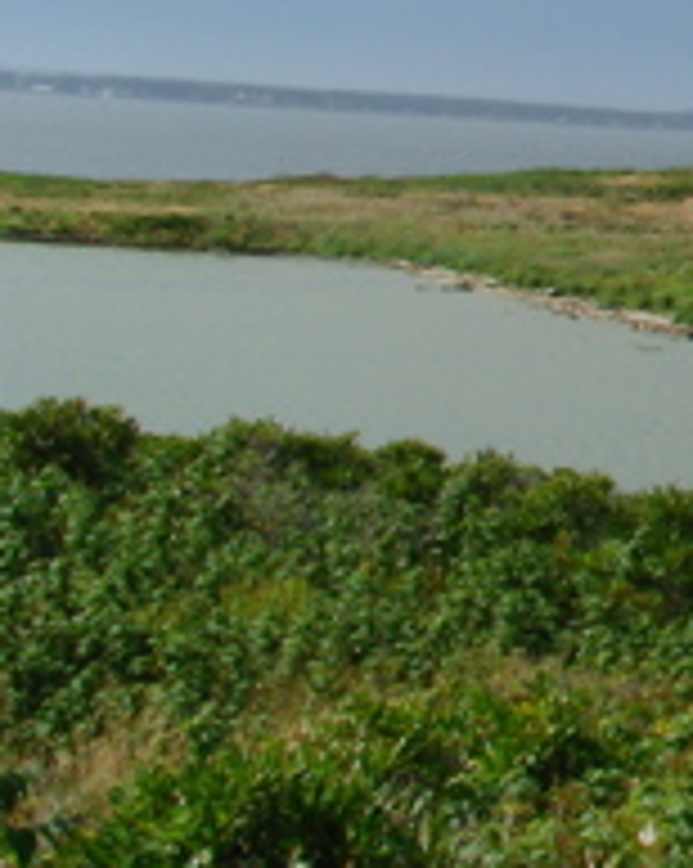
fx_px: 3158
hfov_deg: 11.6
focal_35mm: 123
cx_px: 1233
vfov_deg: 15.3
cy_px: -67
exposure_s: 1/289
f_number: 8
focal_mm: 5.8
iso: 50
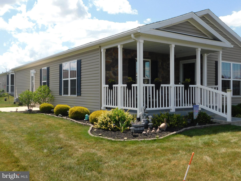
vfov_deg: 39.7
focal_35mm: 36
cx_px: 120
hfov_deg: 51.4
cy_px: 90
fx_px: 251
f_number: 3.5
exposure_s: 1/1000
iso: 125
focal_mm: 6.3
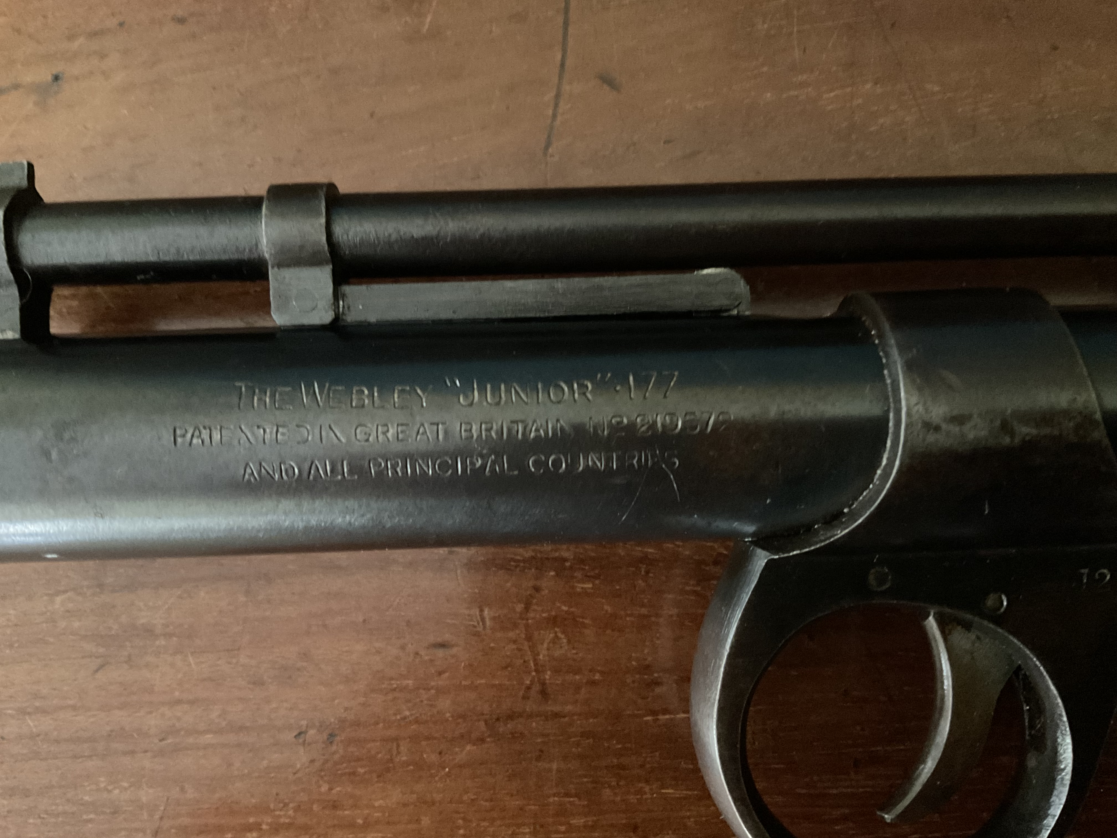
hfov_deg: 61.7
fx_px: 936
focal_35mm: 29
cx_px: 558
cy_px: 419
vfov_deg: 48.2
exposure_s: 1/17
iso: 500
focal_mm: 3
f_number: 1.8
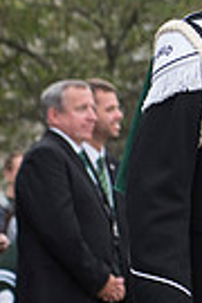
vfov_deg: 6.8
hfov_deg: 4.5
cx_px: 485
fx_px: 2525
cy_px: -66
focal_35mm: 300
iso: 1600
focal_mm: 70
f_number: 3.5
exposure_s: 1/320
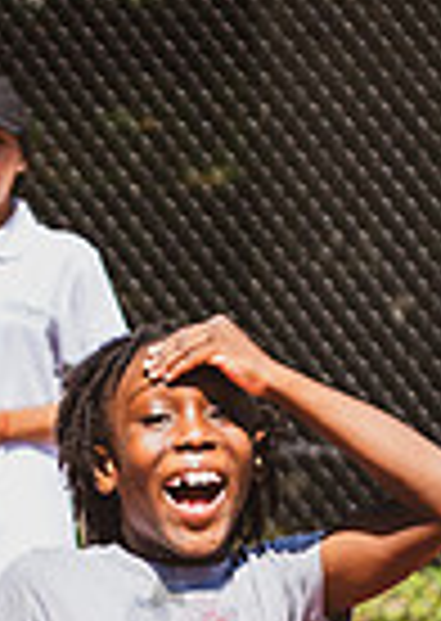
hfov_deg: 3.0
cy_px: 420
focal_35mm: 476
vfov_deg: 4.2
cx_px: 97
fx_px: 8379
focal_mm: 70
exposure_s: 1/2000
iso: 200
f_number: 3.5
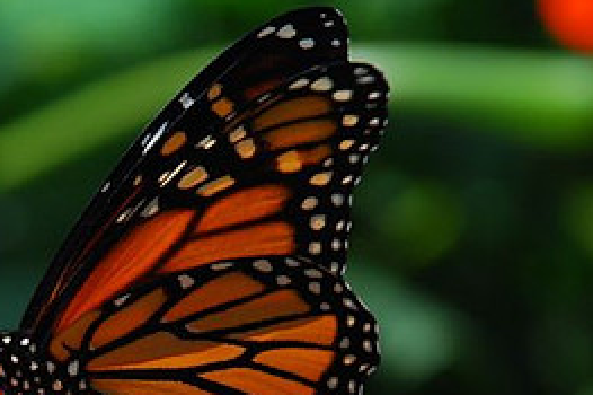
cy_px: 396
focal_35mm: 447
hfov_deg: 4.6
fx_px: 7360
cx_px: 32
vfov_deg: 3.1
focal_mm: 135
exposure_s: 1/400
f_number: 5.6
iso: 200
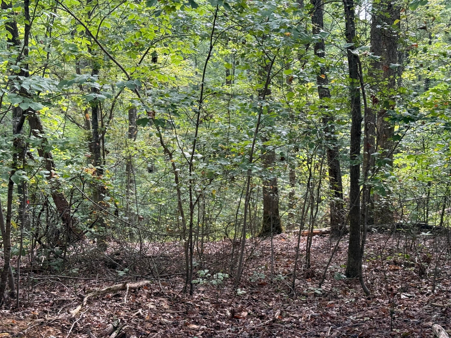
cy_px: 169
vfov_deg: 30.3
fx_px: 625
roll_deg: +2.1
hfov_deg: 39.7
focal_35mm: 48
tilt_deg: -11.5
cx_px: 226
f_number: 1.78
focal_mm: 6.76
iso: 80
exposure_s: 1/121
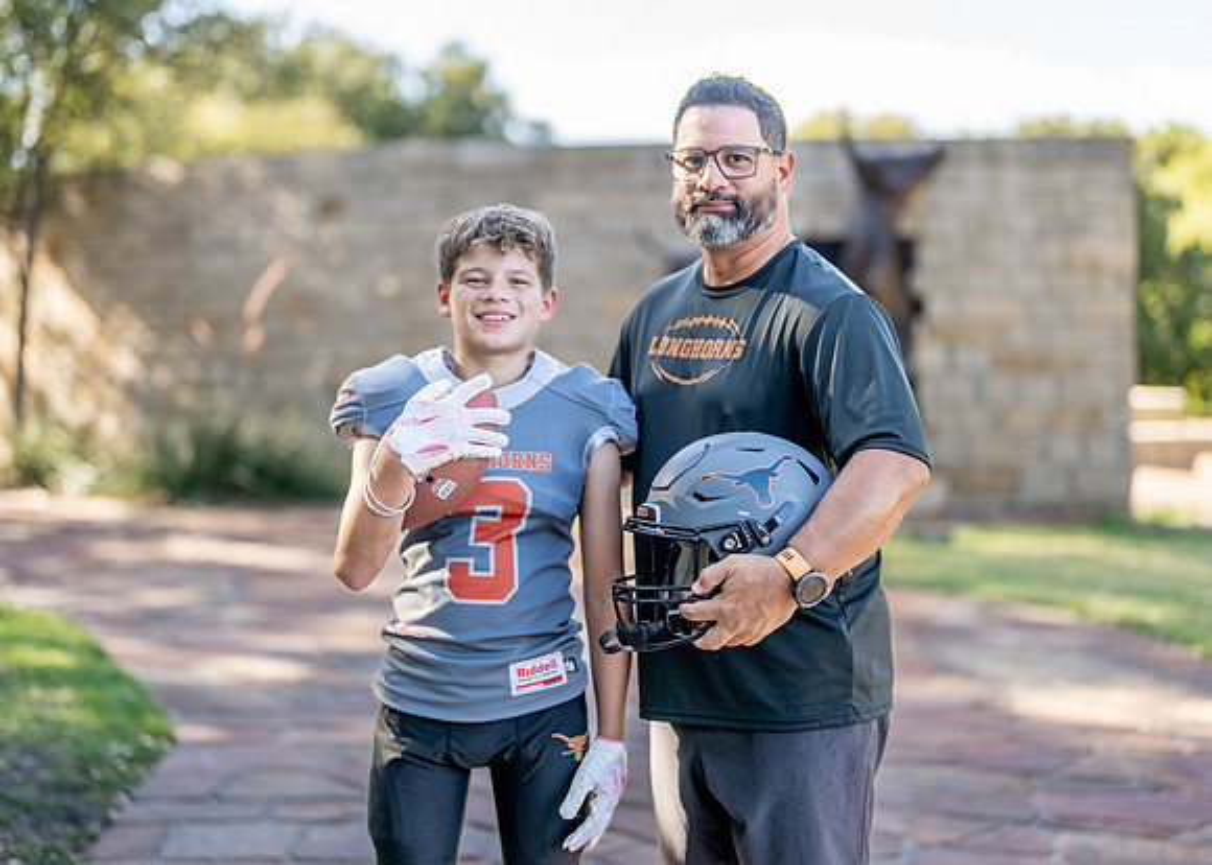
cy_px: 407
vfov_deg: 25.1
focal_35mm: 56
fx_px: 1939
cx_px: 637
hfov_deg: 34.7
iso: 100
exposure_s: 1/1000
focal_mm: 50
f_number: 1.2
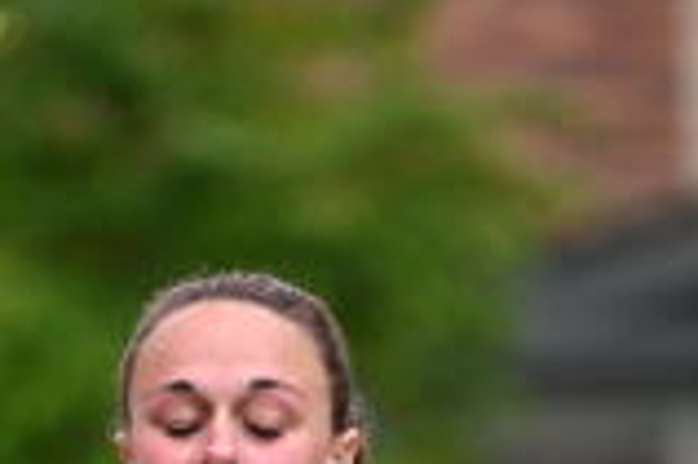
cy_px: 946
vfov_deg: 2.0
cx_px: 311
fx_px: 13480
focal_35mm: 696
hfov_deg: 3.0
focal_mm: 200
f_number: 2.8
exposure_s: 1/2000
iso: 640
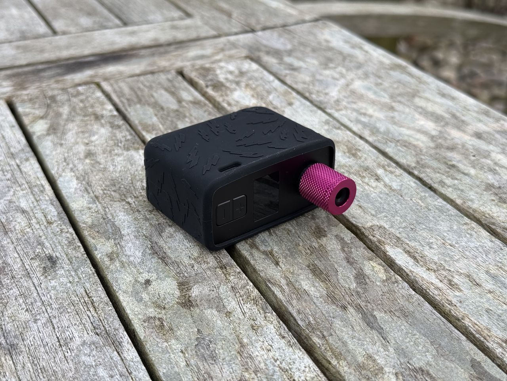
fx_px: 703
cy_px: 190
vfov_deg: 30.3
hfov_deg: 39.7
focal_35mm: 48
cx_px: 254
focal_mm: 6.76
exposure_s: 1/164
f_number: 1.78
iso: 80
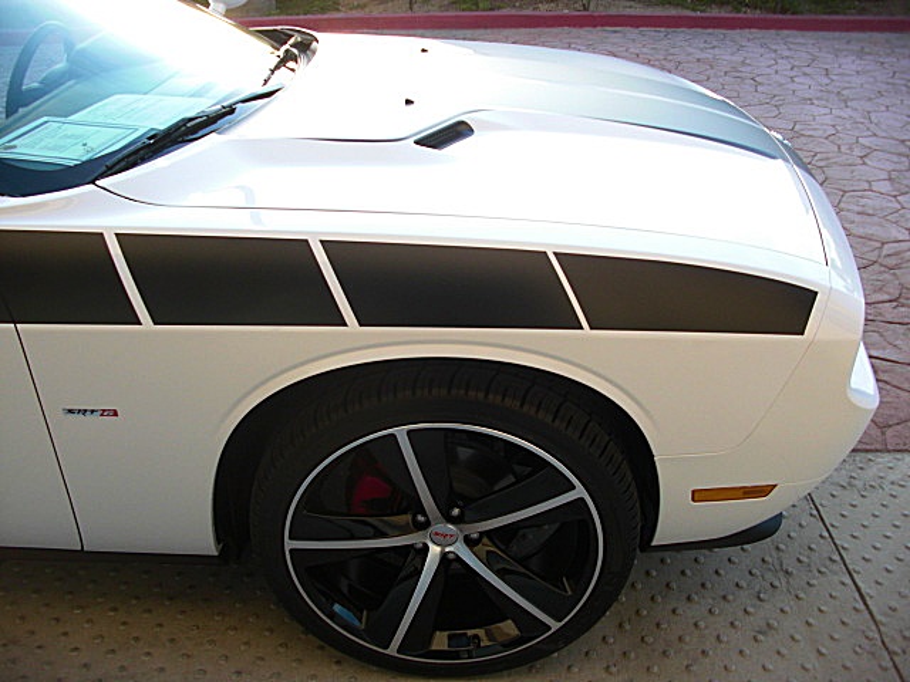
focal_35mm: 36
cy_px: 341
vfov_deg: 39.7
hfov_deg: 51.4
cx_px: 455
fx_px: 946
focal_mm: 6.3
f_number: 2.8
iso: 100
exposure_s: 1/100
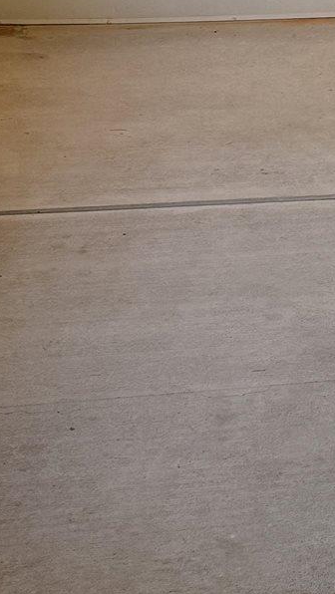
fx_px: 1592
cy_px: -42
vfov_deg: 20.3
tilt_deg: -14.1
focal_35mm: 101
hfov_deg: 11.4
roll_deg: -2.1
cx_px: 536
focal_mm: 6.76
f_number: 1.78
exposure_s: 1/510
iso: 100
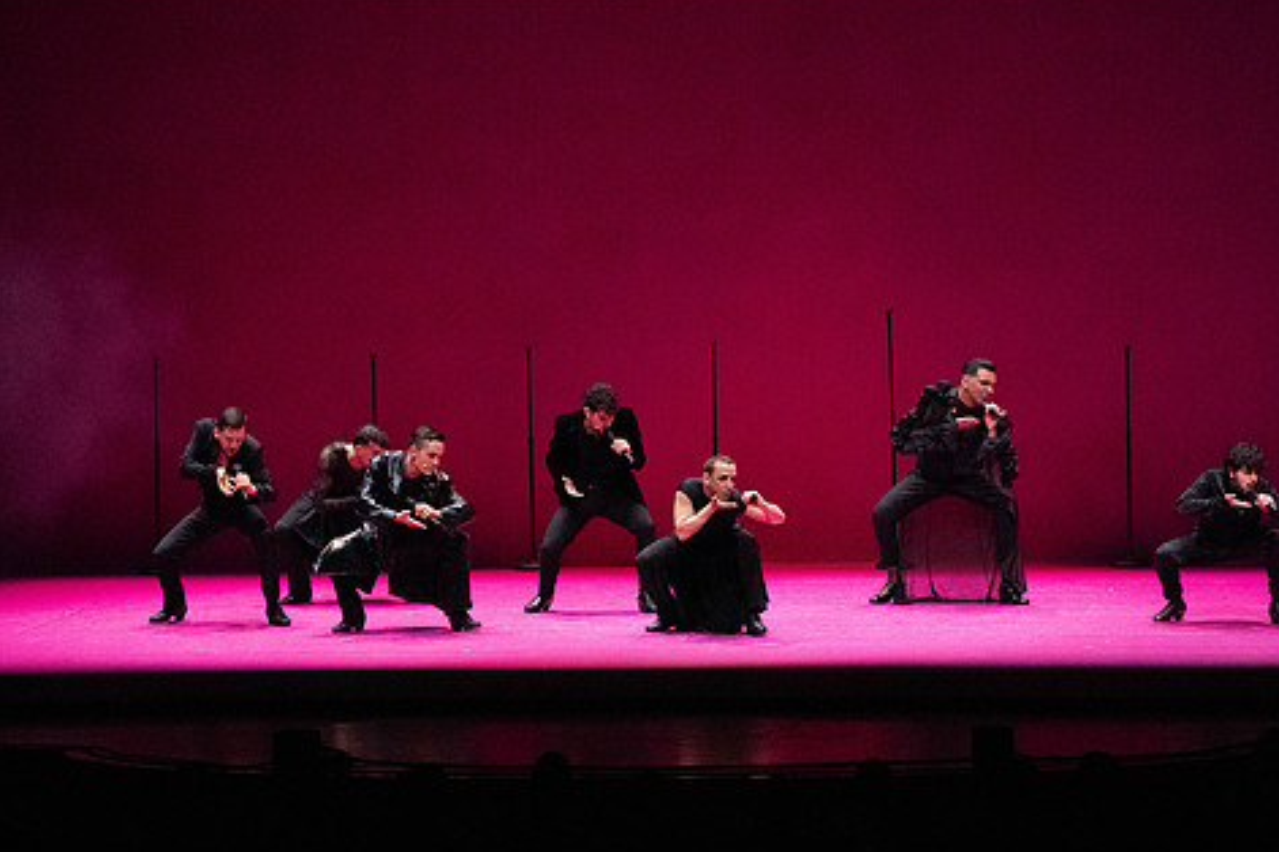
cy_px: 365
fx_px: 6252
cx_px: 654
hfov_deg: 11.7
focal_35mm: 176
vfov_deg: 7.8
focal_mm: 143
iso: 25600
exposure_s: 1/400
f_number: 9
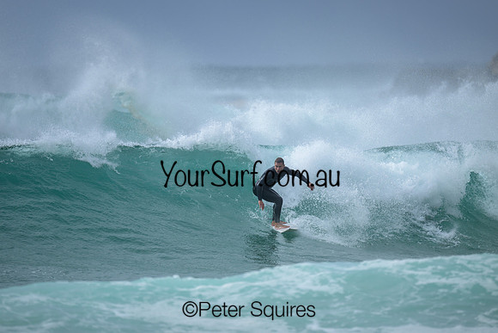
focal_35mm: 800
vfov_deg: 1.7
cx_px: 249
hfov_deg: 2.6
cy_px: 166
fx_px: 11069
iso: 140
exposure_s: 1/2000
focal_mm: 800
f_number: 6.3
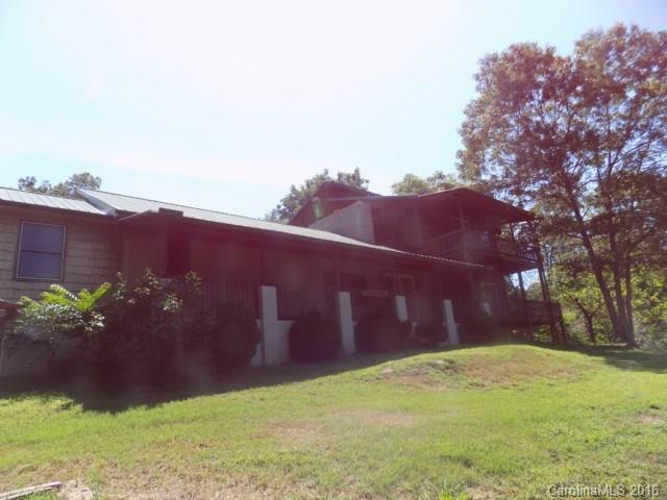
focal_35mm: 23
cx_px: 334
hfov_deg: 73.9
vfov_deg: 58.9
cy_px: 250
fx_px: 443
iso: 80
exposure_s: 1/640
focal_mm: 4
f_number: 3.1
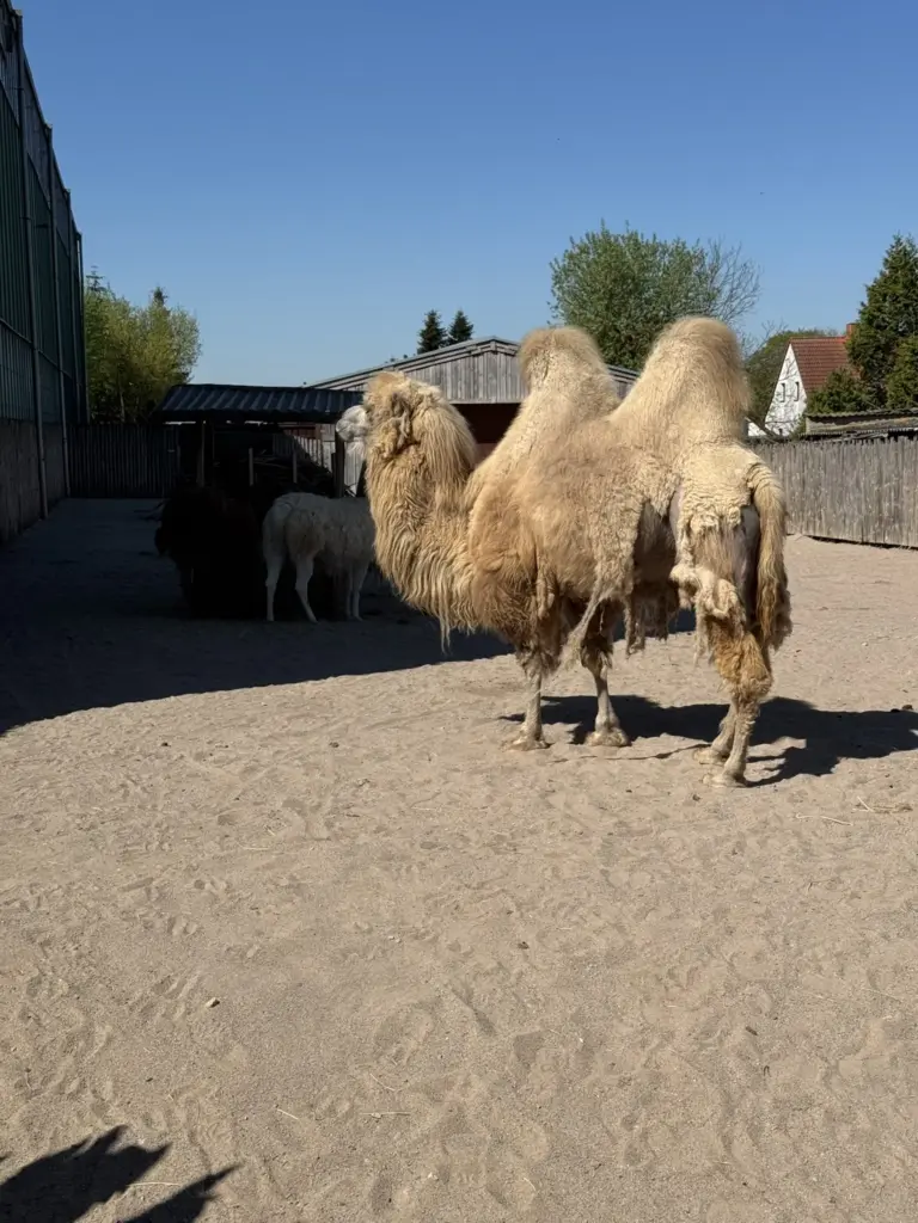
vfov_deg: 39.7
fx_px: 1697
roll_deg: +0.7
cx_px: 459
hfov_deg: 30.3
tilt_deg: -5.9
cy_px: 612
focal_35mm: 48
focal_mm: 6.76
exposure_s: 1/7092
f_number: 1.78
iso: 64
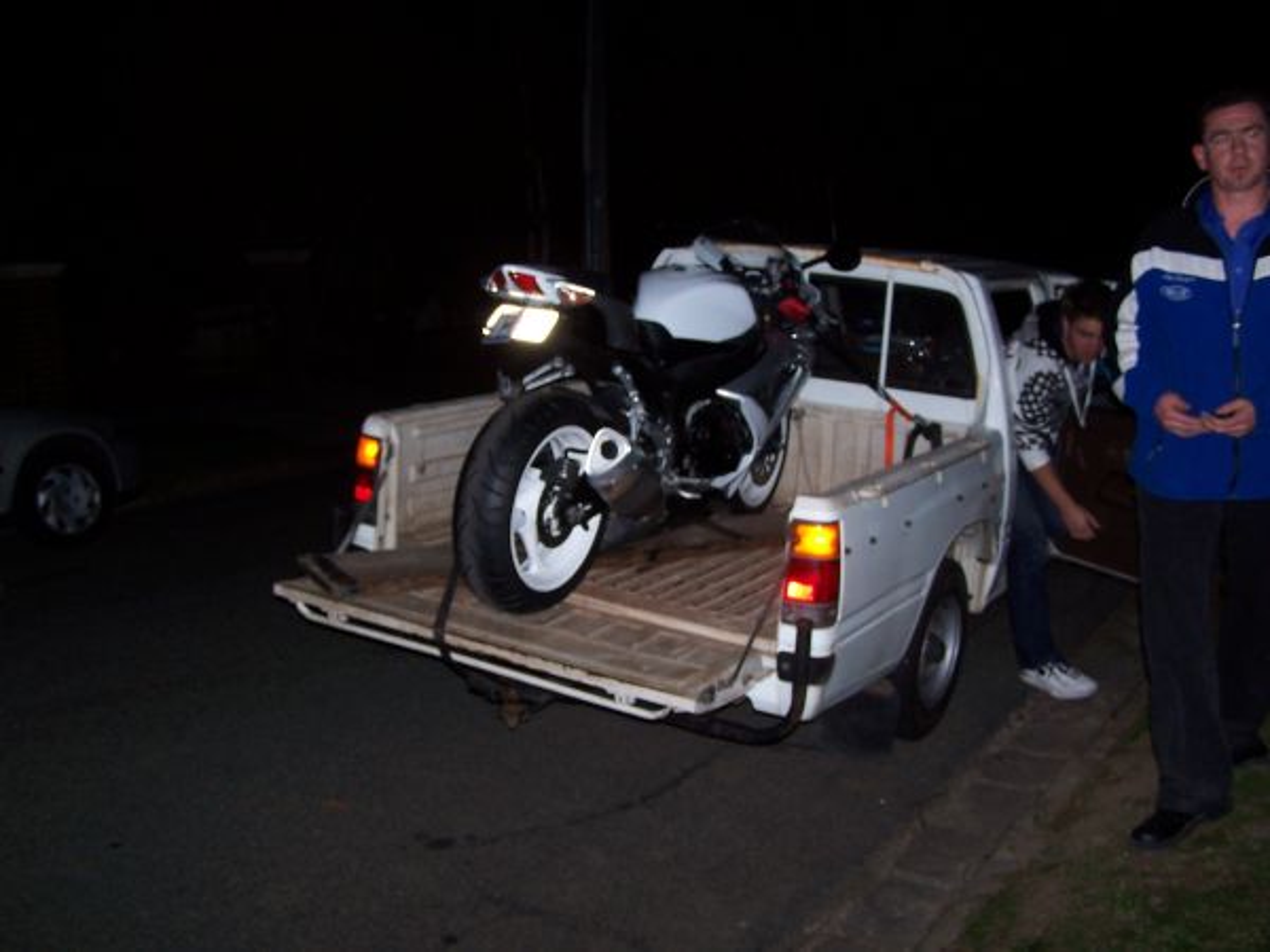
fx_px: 1394
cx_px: 635
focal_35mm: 38
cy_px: 476
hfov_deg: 49.0
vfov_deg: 37.7
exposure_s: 1/60
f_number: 2.8
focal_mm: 6.3
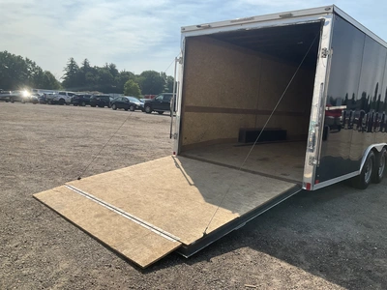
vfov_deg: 48.2
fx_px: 324
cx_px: 194
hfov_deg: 61.7
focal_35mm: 29
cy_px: 145
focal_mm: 3
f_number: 1.8
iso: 25
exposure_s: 1/2320
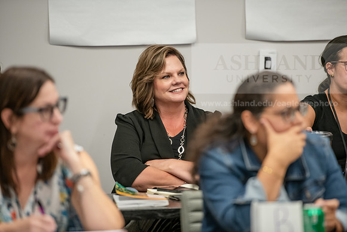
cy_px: 116
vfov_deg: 6.9
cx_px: 174
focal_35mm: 200
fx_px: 1928
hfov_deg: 10.3
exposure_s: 1/200
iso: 2000
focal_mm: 200
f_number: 2.8
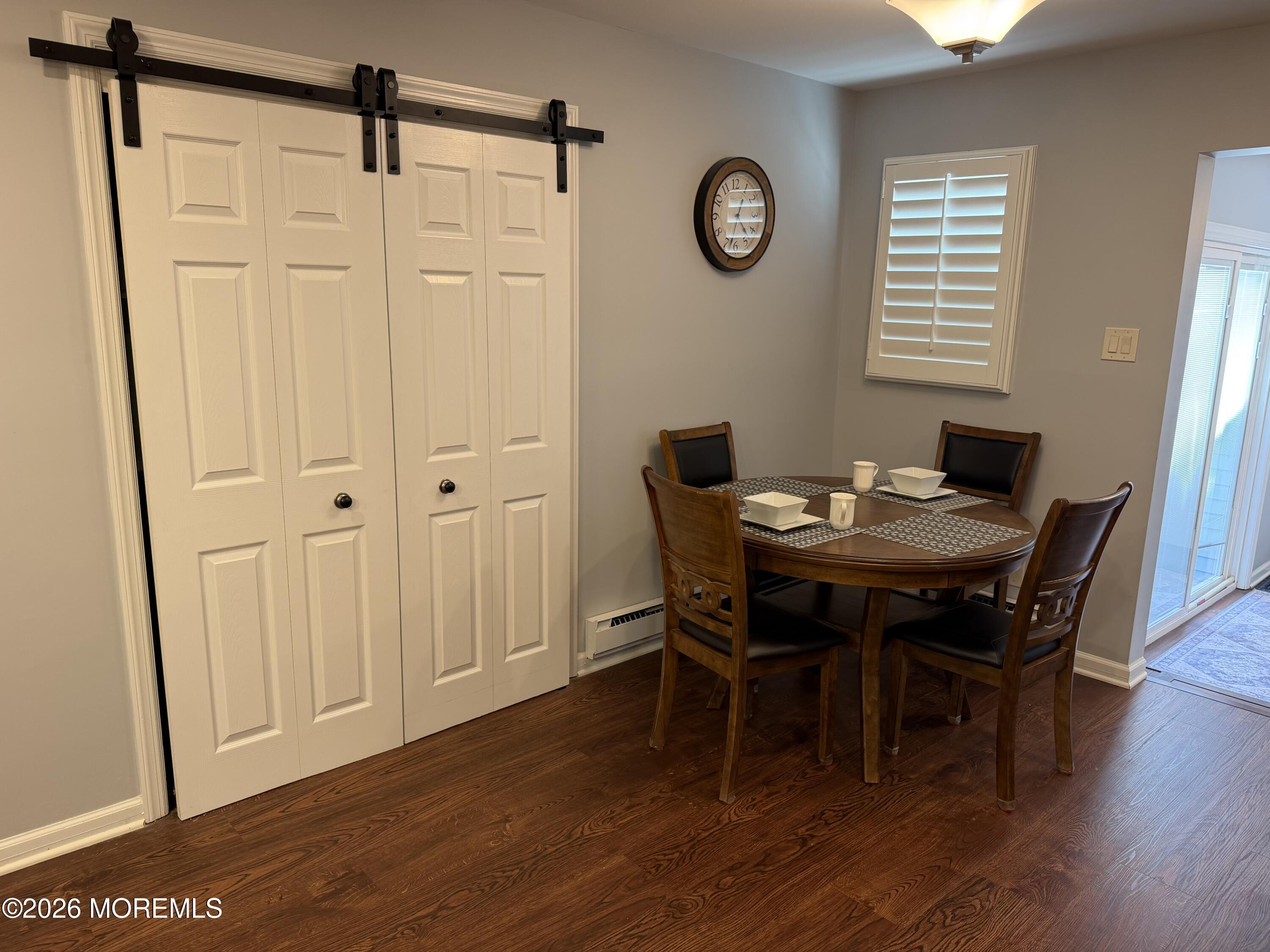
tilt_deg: -12.3
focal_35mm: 24
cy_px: 476
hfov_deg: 71.6
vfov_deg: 56.8
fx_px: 881
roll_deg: -0.5
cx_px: 635
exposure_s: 1/60
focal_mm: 6.76
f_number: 1.78
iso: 125
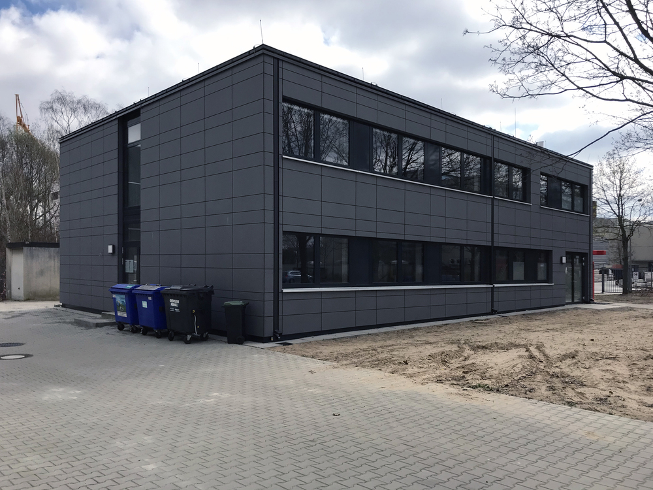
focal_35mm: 28
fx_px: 528
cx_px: 326
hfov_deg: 63.4
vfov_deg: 49.7
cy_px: 245
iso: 20
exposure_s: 1/2457
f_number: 1.8
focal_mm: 3.99
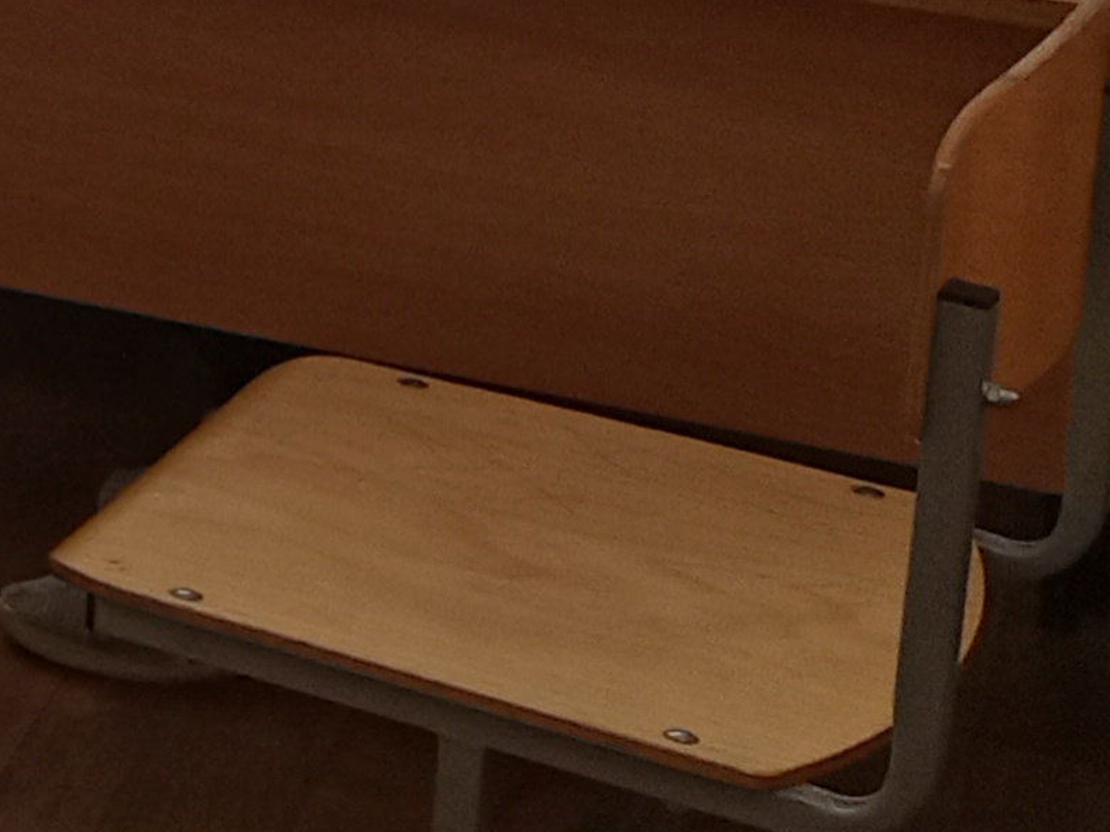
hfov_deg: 11.0
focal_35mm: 148
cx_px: -1645
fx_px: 4745
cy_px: -708
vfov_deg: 9.5
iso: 100
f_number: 2.2
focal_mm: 3.65
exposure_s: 1/166
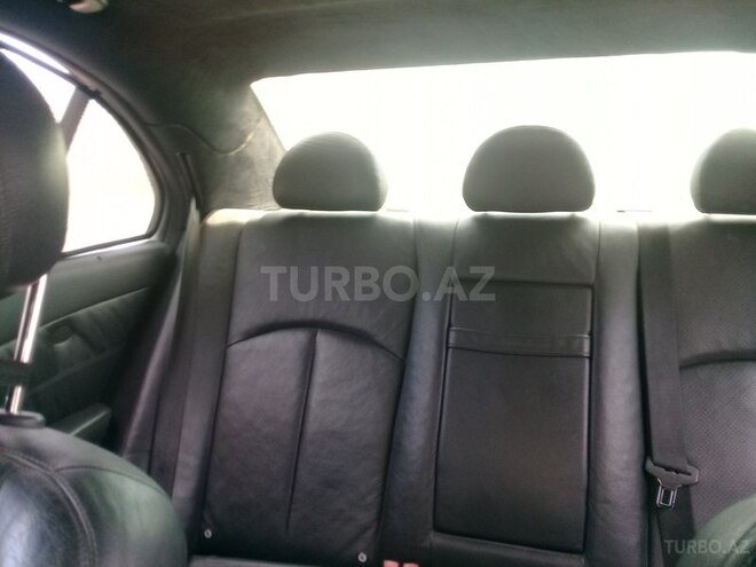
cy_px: 284
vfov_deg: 45.4
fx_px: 677
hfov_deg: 58.4
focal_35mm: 31
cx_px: 378
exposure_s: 1/33
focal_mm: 3.3
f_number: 2.2
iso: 50
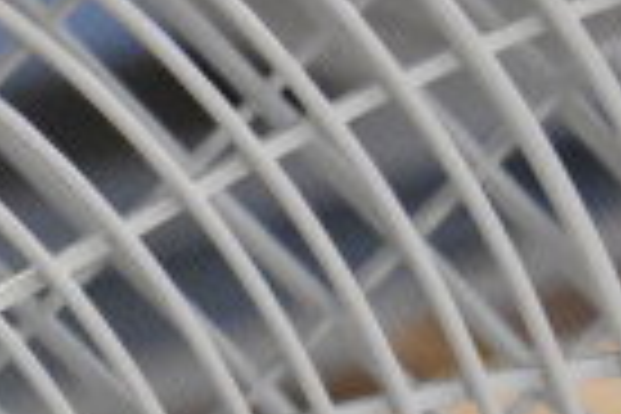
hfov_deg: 5.5
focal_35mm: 365
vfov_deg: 3.7
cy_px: 862
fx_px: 6299
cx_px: -742
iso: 4000
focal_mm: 55
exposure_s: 1/100
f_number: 5.6
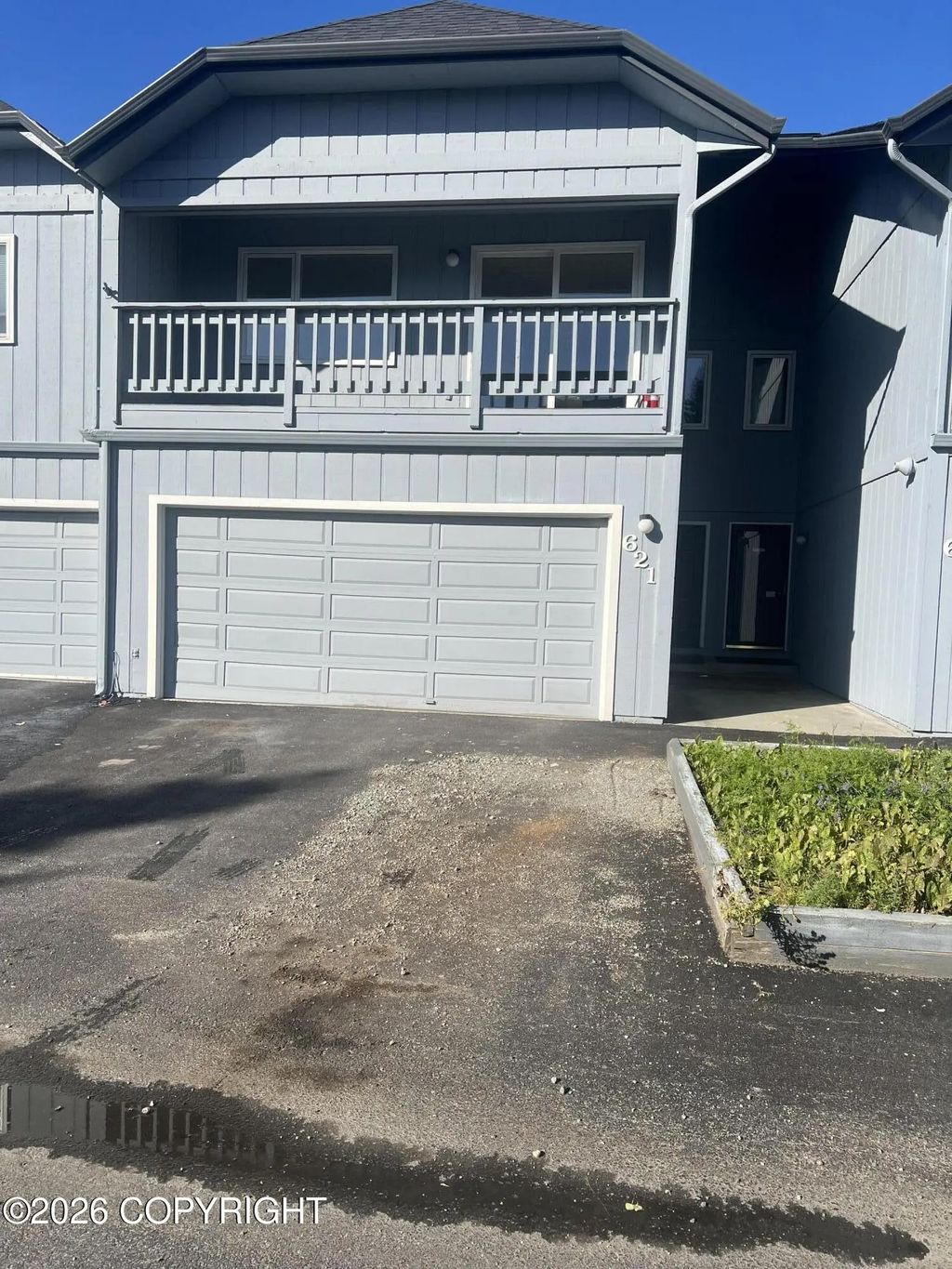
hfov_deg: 53.1
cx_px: 476
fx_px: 953
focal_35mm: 26
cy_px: 634
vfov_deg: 67.3
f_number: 1.5
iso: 50
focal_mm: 5.7
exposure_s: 1/4630
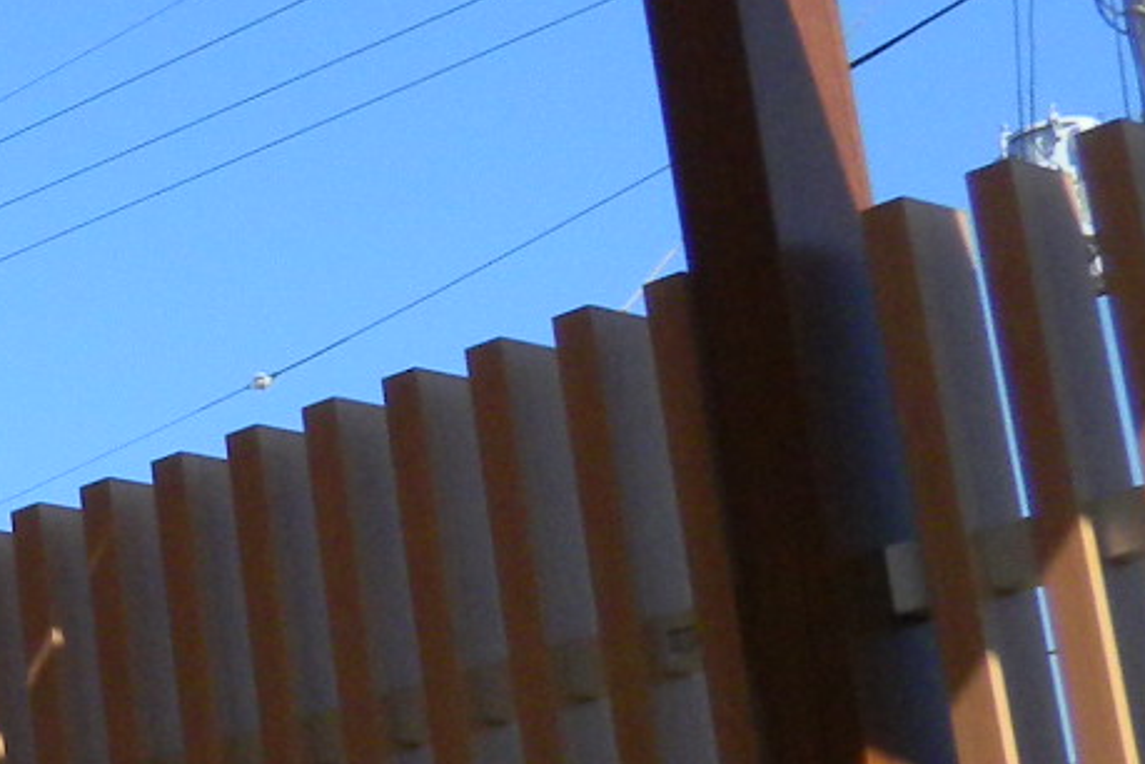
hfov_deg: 14.1
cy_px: 285
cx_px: -871
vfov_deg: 10.5
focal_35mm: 130
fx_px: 4134
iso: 180
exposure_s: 1/998
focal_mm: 5
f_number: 3.9
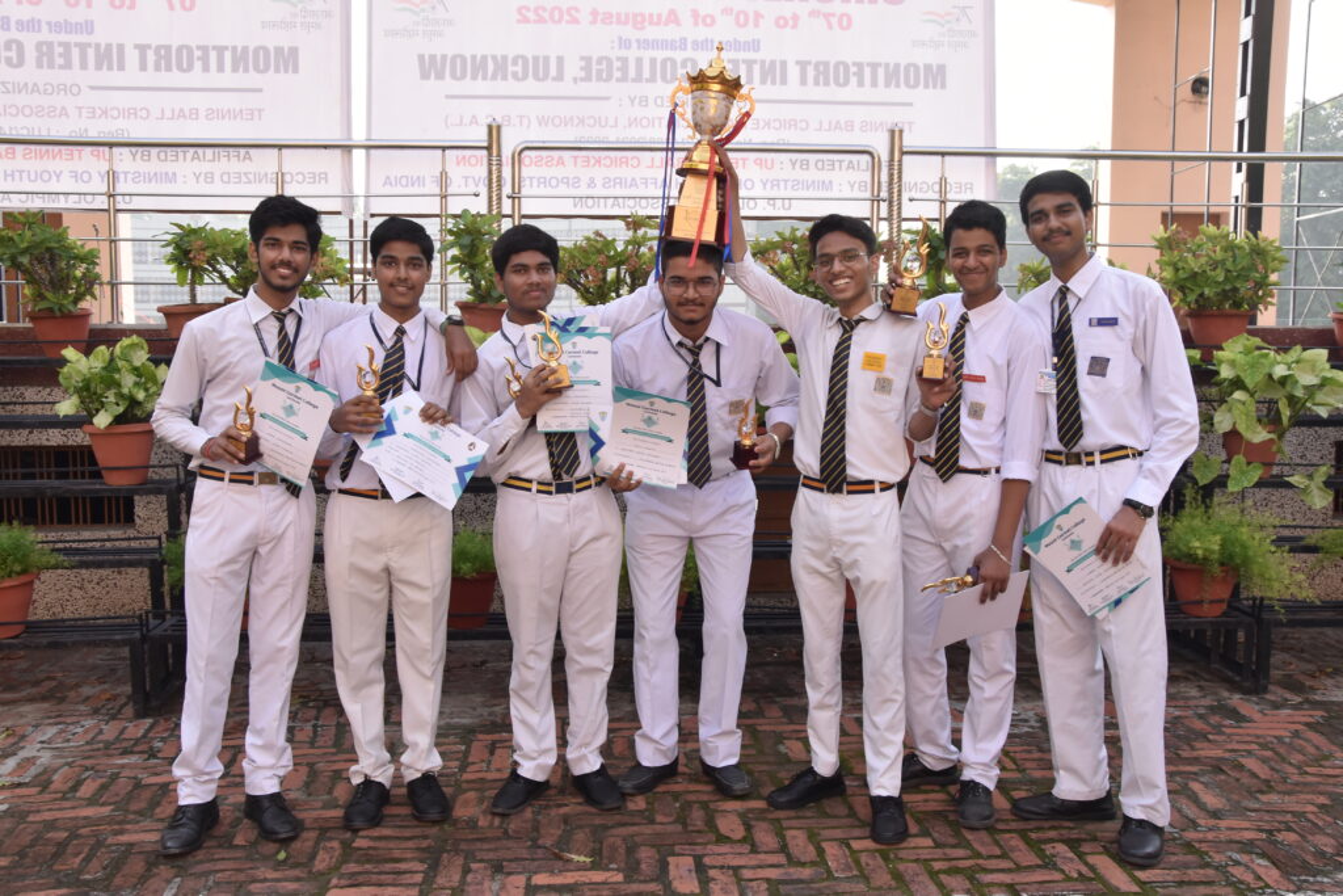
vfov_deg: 40.0
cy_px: 448
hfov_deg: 57.2
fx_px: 1231
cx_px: 672
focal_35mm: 33
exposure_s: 1/125
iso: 400
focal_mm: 22
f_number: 9
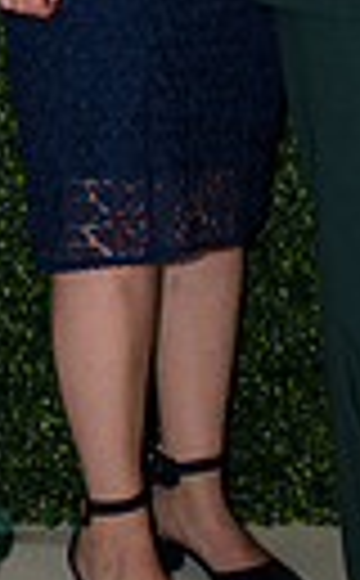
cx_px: 639
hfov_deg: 7.4
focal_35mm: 171
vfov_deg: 11.8
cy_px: -252
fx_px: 2699
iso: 500
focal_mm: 48
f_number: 5
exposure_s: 1/160
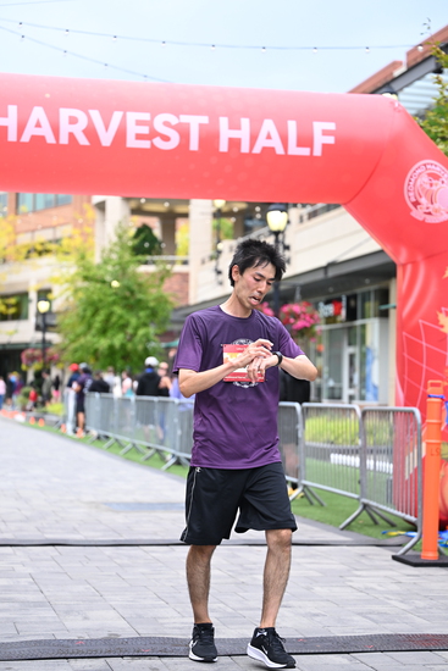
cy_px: 336
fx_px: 1306
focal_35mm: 70
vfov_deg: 28.8
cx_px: 224
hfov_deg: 19.5
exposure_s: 1/2000
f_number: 2.8
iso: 1000
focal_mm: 70
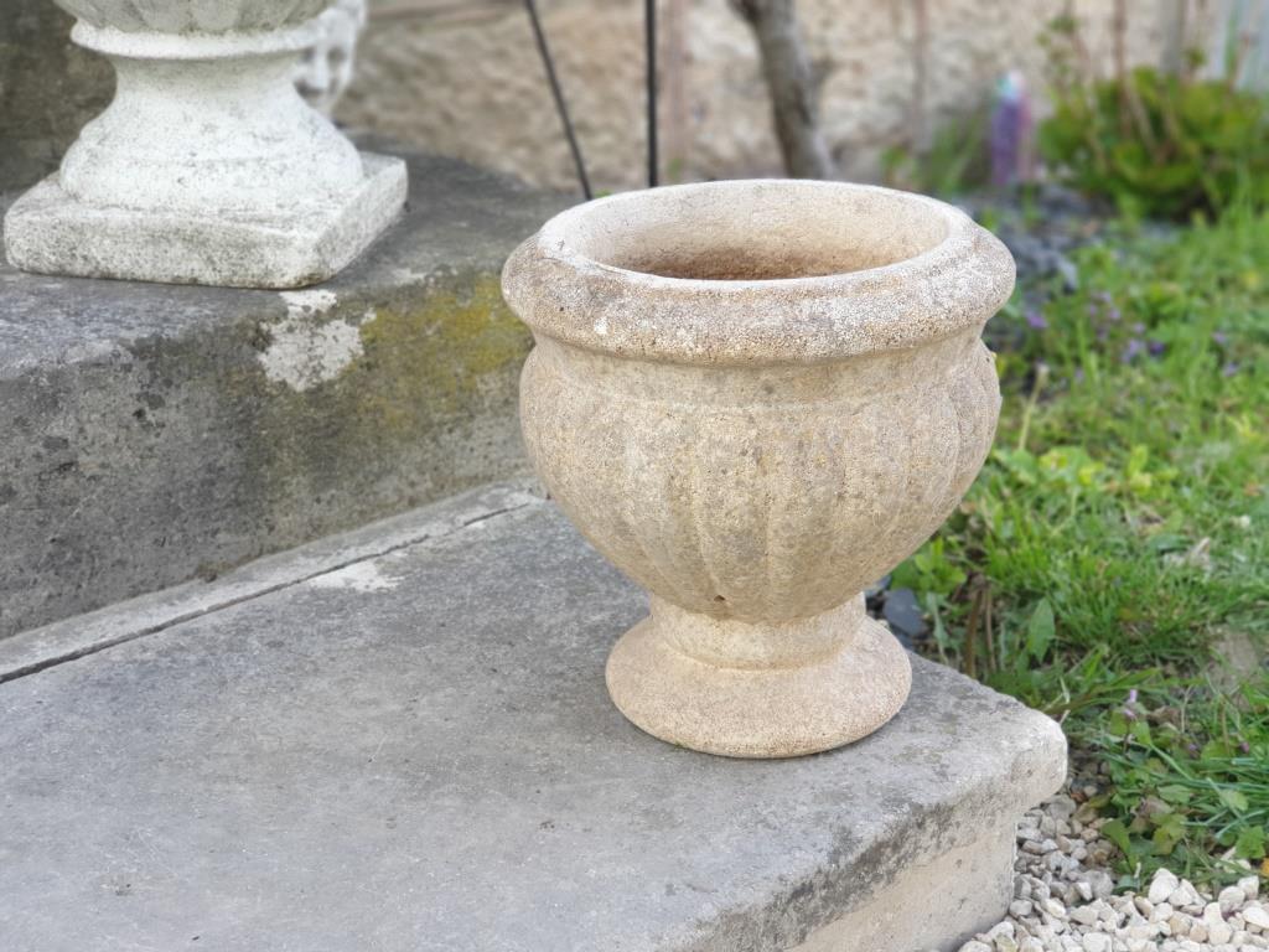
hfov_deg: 36.8
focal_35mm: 52
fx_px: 1906
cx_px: 634
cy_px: 476
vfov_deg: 28.0
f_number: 2.4
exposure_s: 1/50
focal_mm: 6
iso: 100
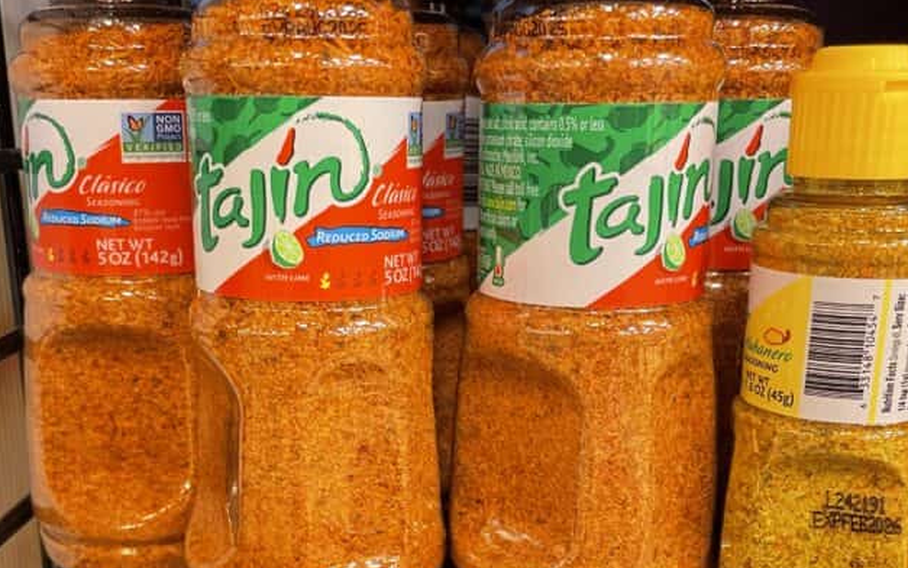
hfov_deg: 44.3
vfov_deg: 28.1
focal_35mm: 45
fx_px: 1114
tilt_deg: -16.0
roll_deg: +1.0
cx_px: 411
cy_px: 440
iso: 320
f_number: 1.6
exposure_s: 1/60
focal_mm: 4.2
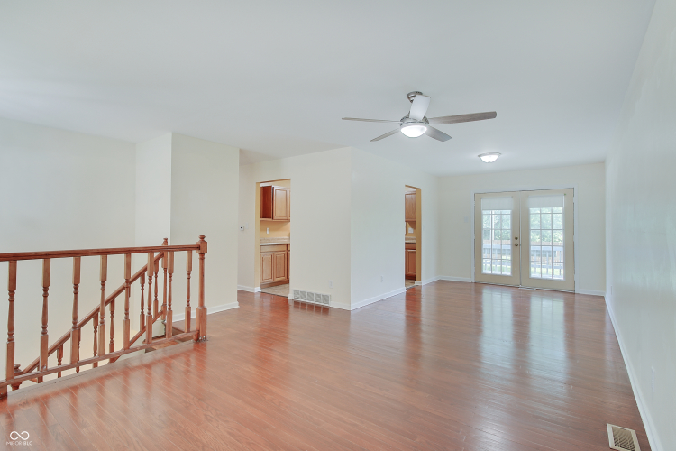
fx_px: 300
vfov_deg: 73.7
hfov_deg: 96.7
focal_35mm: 16
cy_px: 226
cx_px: 338
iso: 100
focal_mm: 11
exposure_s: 1/2.5
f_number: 9
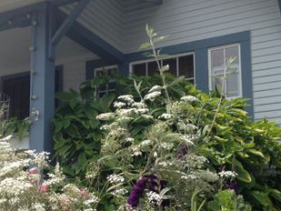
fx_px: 552
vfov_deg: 21.5
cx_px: 75
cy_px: 143
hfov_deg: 28.2
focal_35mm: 68
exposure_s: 1/1151
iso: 64
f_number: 2.4
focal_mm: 4.28
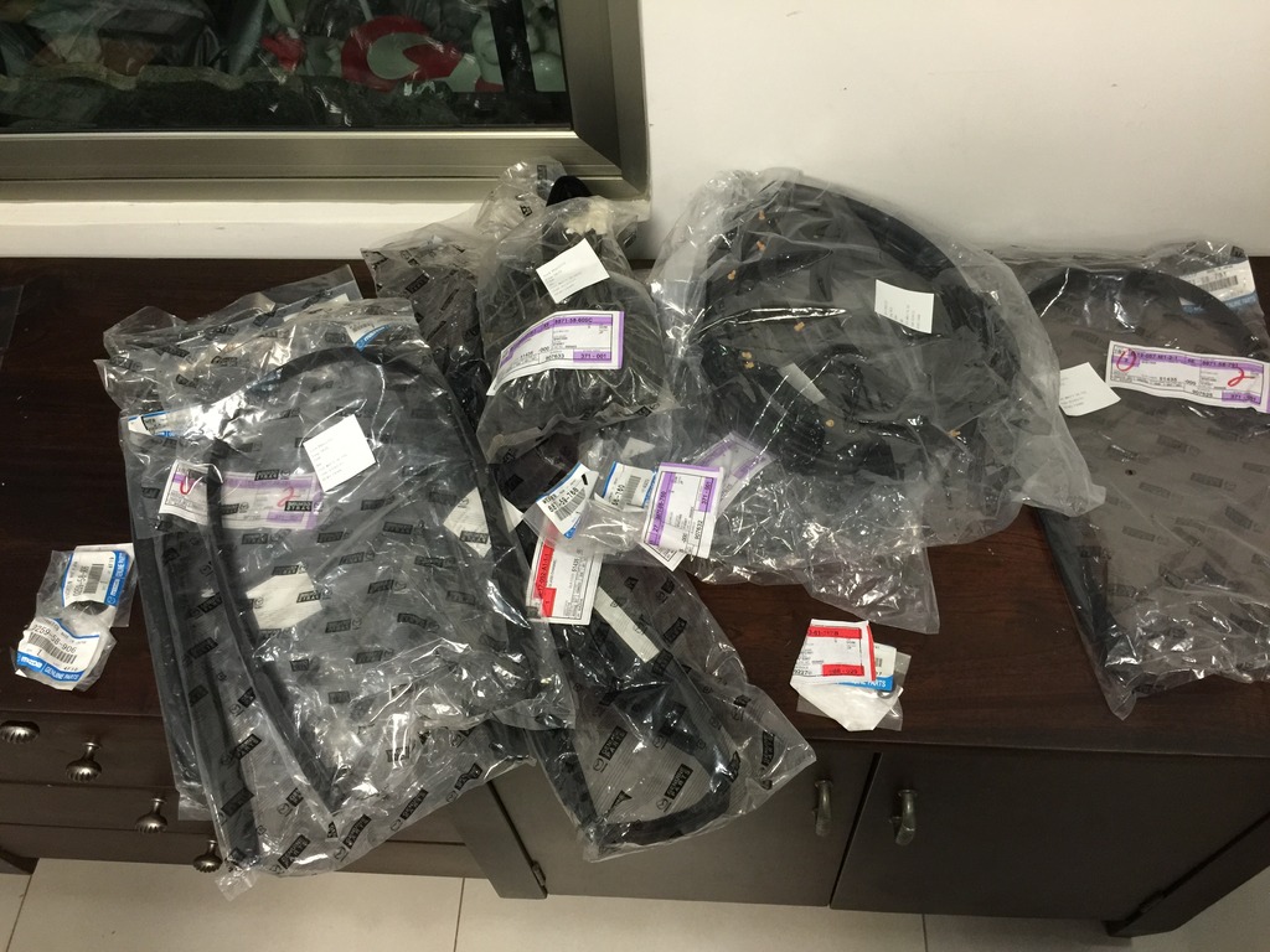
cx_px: 635
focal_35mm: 29
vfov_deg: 48.2
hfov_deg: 61.7
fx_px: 1064
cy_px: 476
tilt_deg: -55.0
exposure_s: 1/15
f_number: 2.2
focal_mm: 4.15
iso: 100
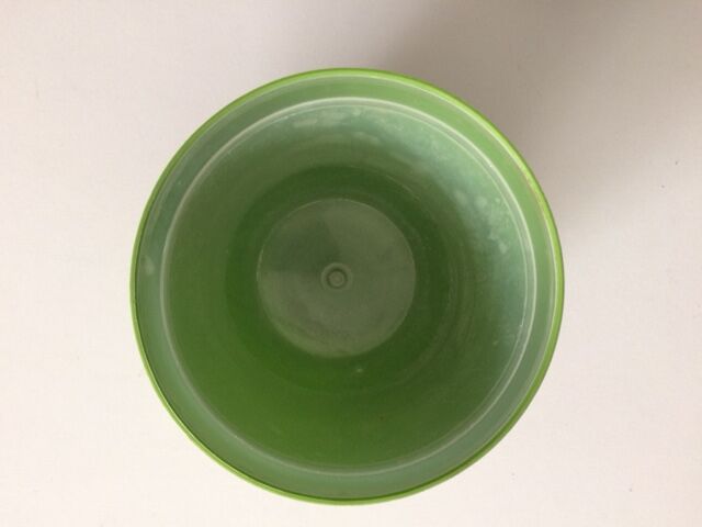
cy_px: 264
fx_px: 588
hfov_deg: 61.7
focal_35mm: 29
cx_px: 351
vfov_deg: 48.2
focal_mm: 4.15
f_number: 2.2
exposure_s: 1/33
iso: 80
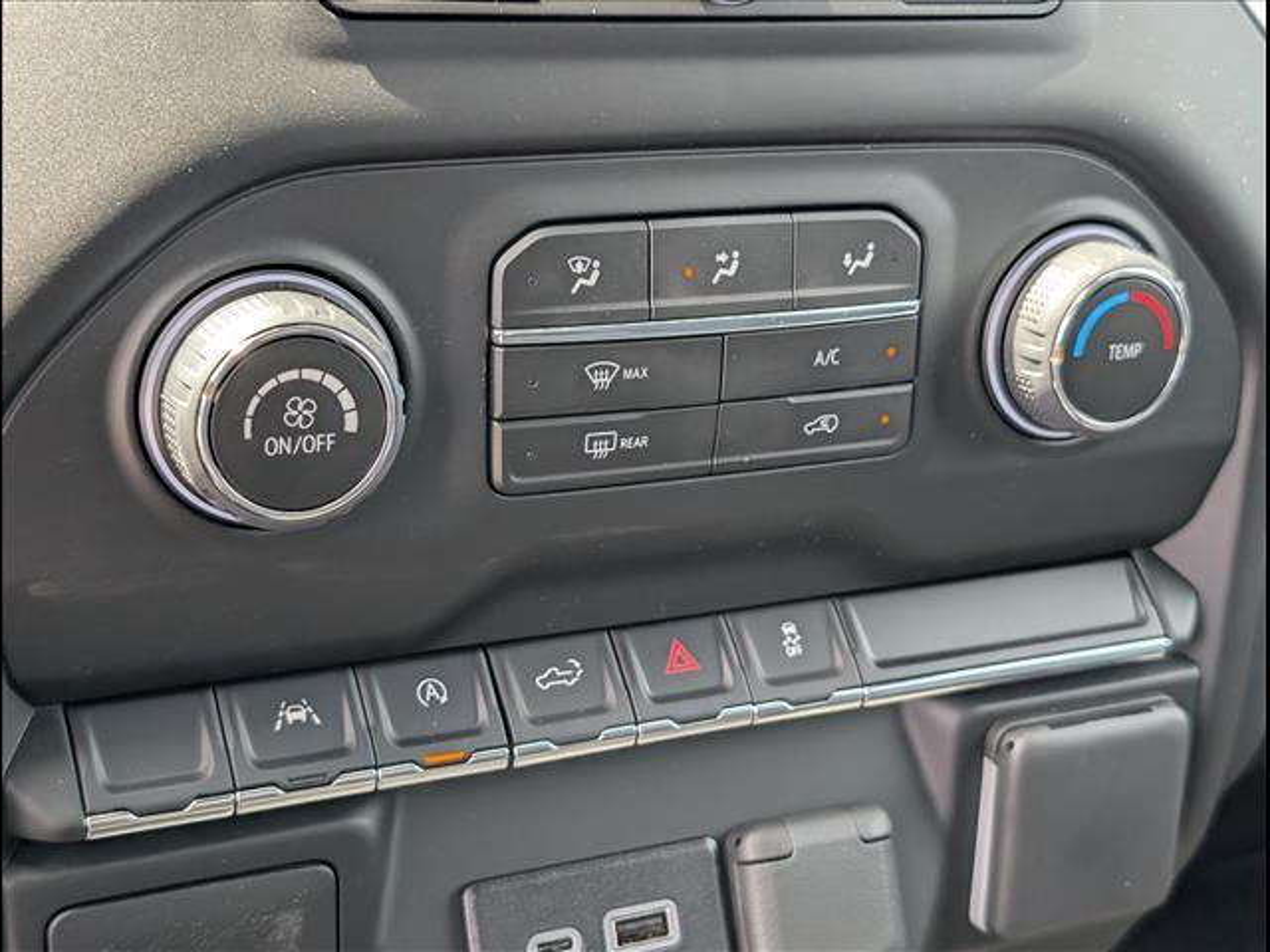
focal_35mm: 49
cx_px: 635
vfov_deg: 29.7
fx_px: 1798
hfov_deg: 38.9
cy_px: 476
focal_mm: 6.9
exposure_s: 1/333
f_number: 1.68
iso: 122
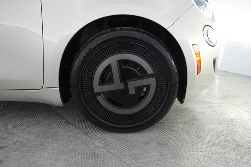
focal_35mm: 26
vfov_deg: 49.5
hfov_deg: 69.4
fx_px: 181
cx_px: 126
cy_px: 84
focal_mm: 26
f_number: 2.8
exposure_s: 1/160
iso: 3200
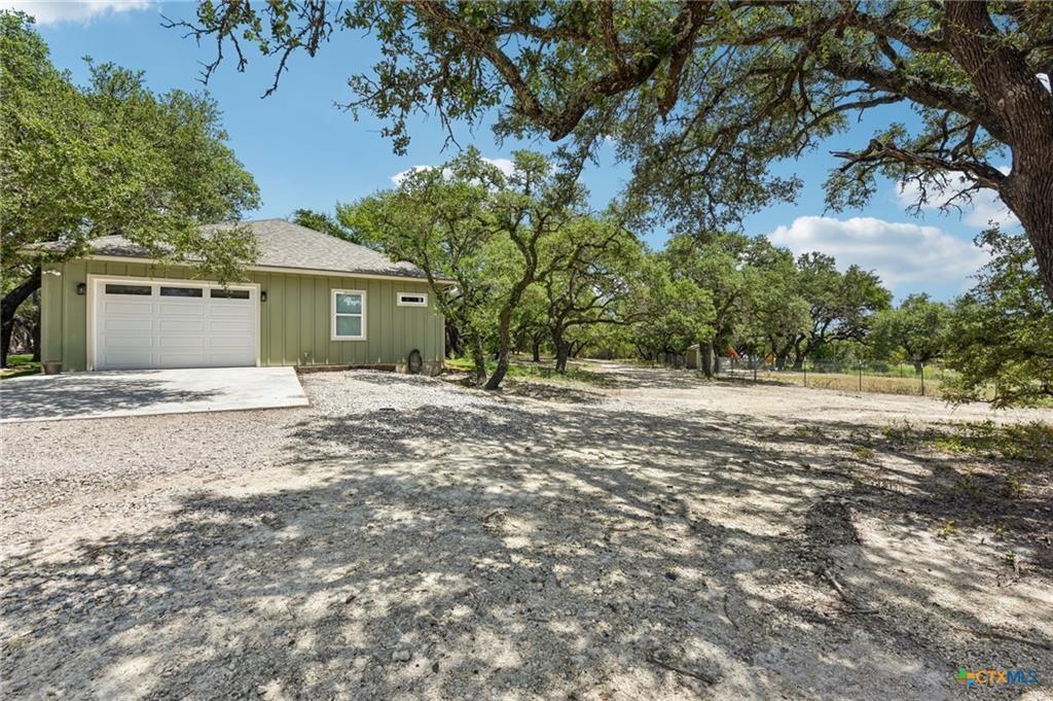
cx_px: 526
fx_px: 409
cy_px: 350
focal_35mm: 14
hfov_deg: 104.3
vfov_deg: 81.1
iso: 100
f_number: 8
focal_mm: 14
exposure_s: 1/400
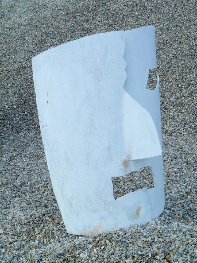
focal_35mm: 72
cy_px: 132
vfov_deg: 27.0
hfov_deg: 20.4
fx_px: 547
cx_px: 98
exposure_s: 1/640
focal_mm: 11.9
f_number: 4.5
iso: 80
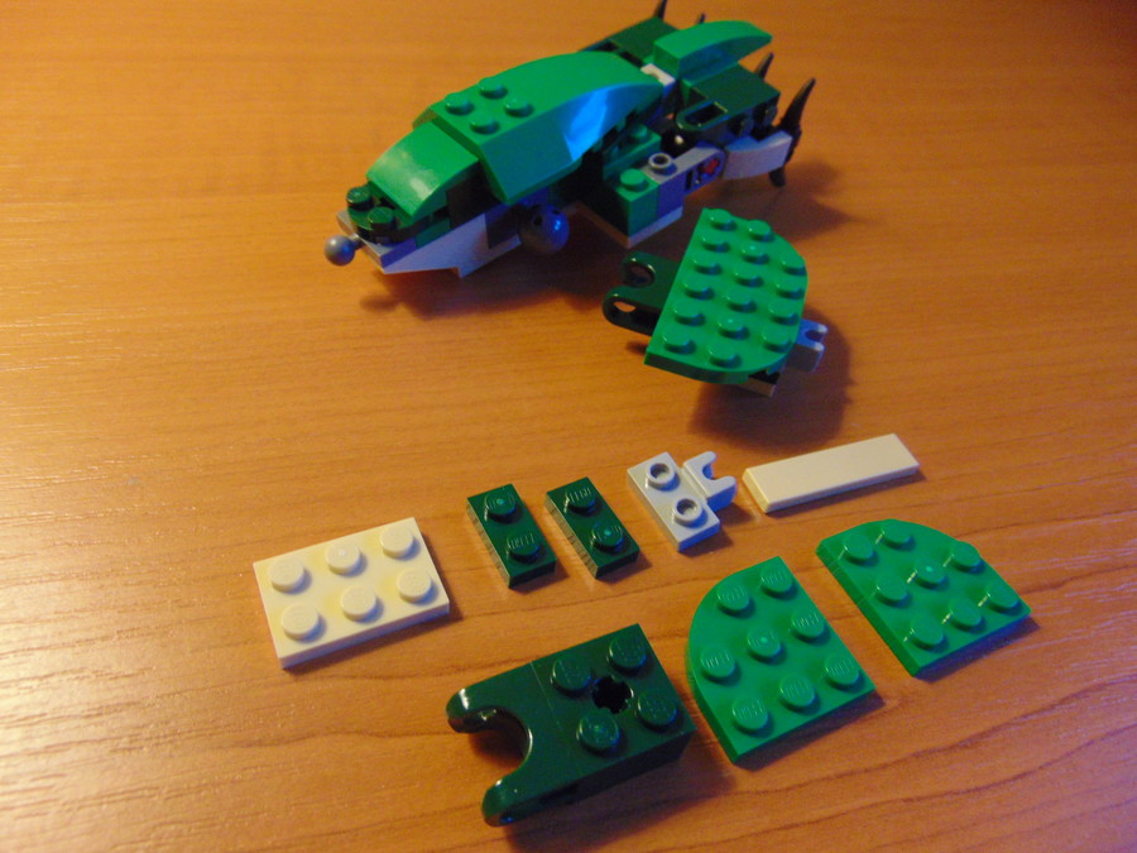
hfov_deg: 69.4
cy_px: 426
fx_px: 821
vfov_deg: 54.9
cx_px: 568
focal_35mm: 25
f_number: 3
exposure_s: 1/30
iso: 250
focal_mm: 4.5
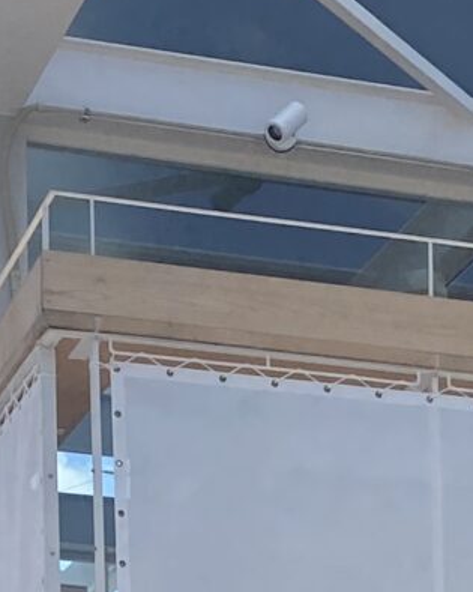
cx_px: 659
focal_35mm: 165
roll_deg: +0.5
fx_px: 2888
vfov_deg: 10.7
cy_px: 1181
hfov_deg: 9.2
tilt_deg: +4.5
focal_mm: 4.25
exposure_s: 1/2817
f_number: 1.8
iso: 32
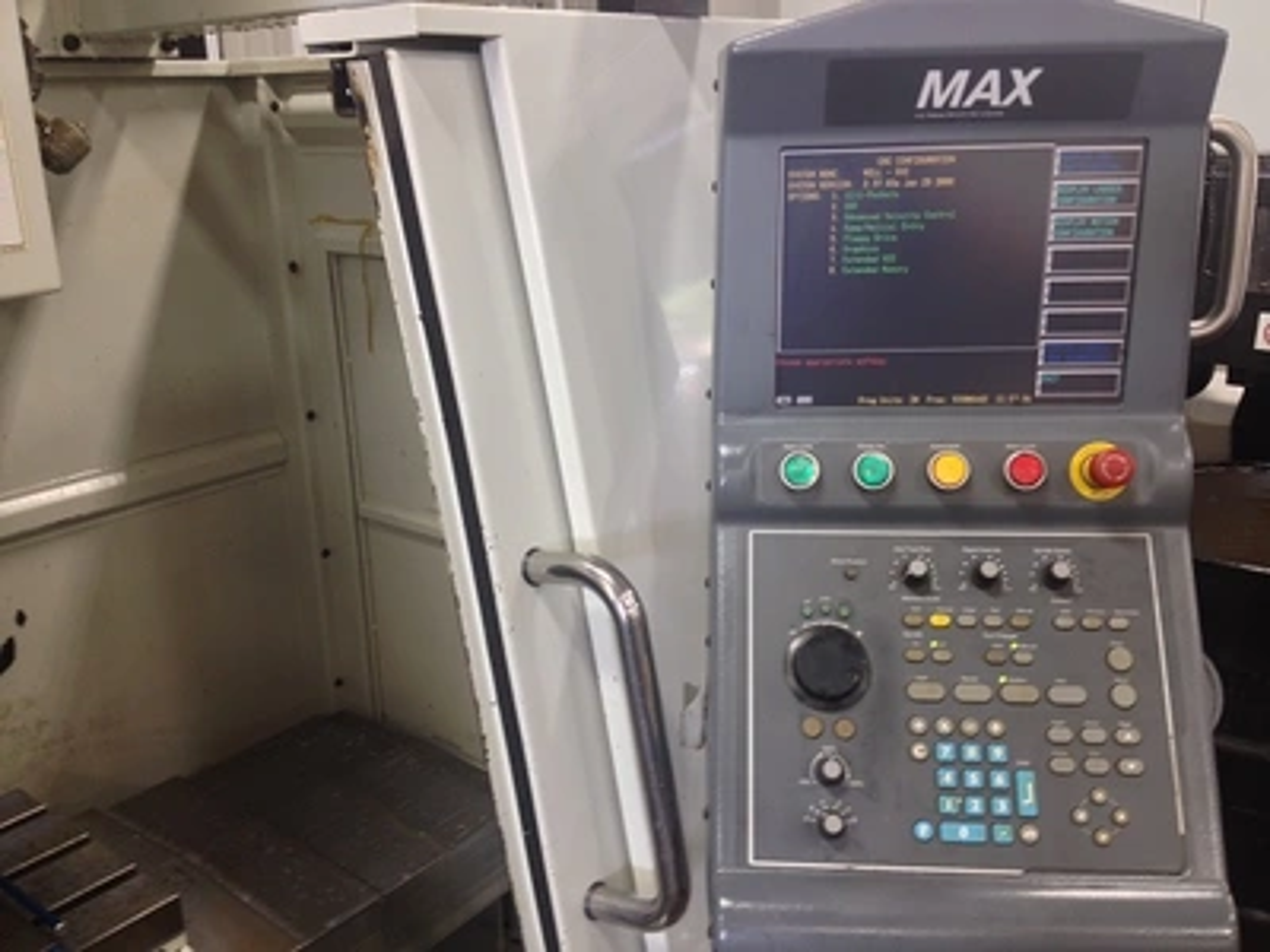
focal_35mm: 35
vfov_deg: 40.7
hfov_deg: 52.6
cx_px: 635
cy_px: 476
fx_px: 1284
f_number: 2.4
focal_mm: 4.28
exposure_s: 1/24
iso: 50
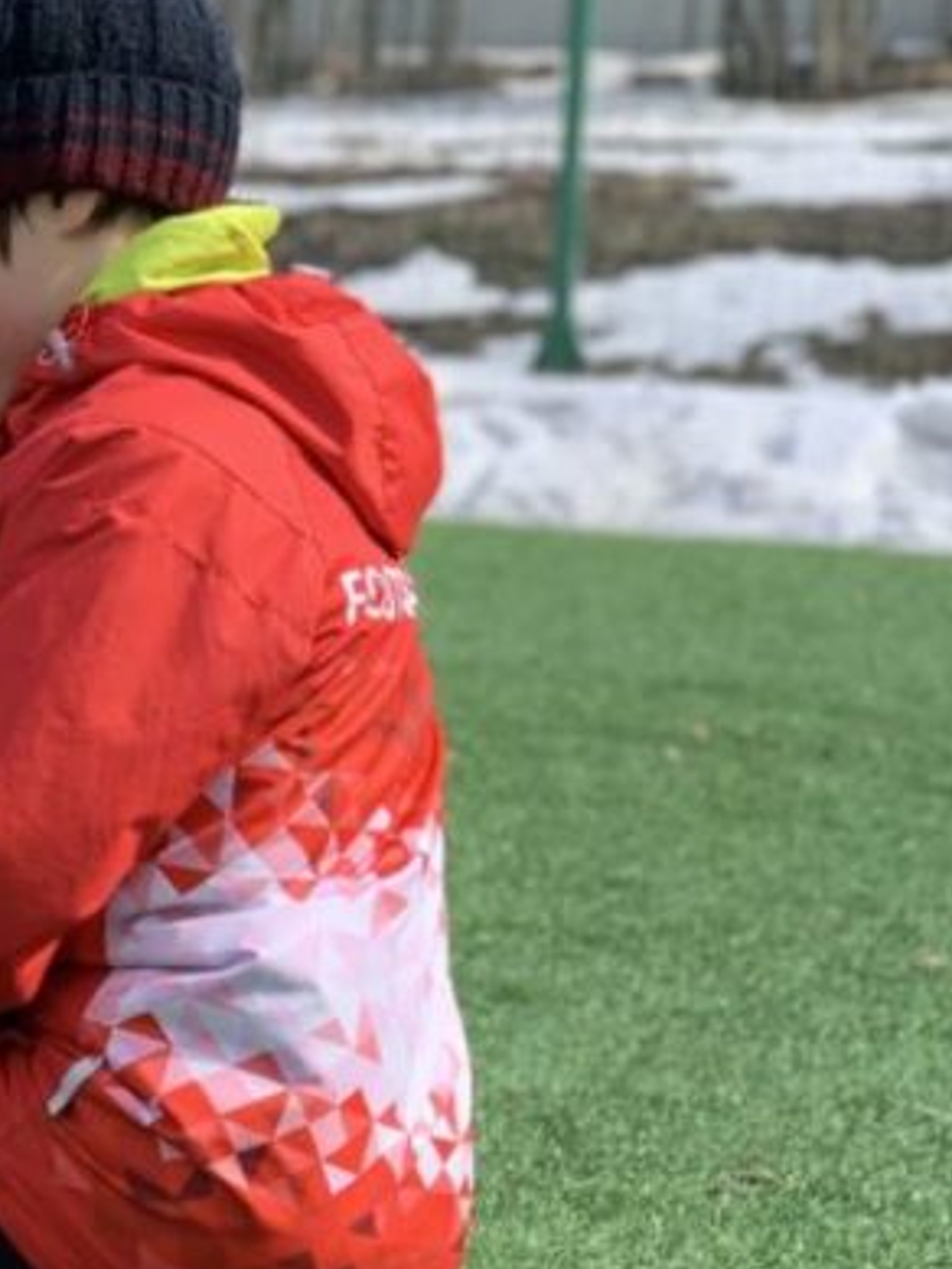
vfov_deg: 14.4
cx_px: -297
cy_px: 913
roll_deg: -2.1
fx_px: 5021
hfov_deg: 10.6
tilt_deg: -8.2
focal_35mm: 137
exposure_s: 1/309
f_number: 2.4
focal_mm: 6
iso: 16
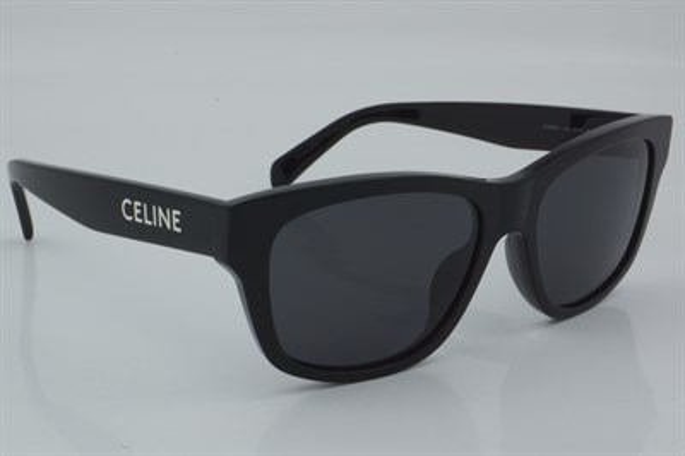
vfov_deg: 18.2
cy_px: 228
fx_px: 1426
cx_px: 342
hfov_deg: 27.0
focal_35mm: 75
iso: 100
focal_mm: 50
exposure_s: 1/4
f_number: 32
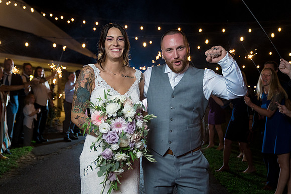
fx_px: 304
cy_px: 102
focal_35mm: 38
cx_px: 152
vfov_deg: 35.4
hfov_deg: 51.1
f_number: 2.8
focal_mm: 34
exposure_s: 1/200
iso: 2000
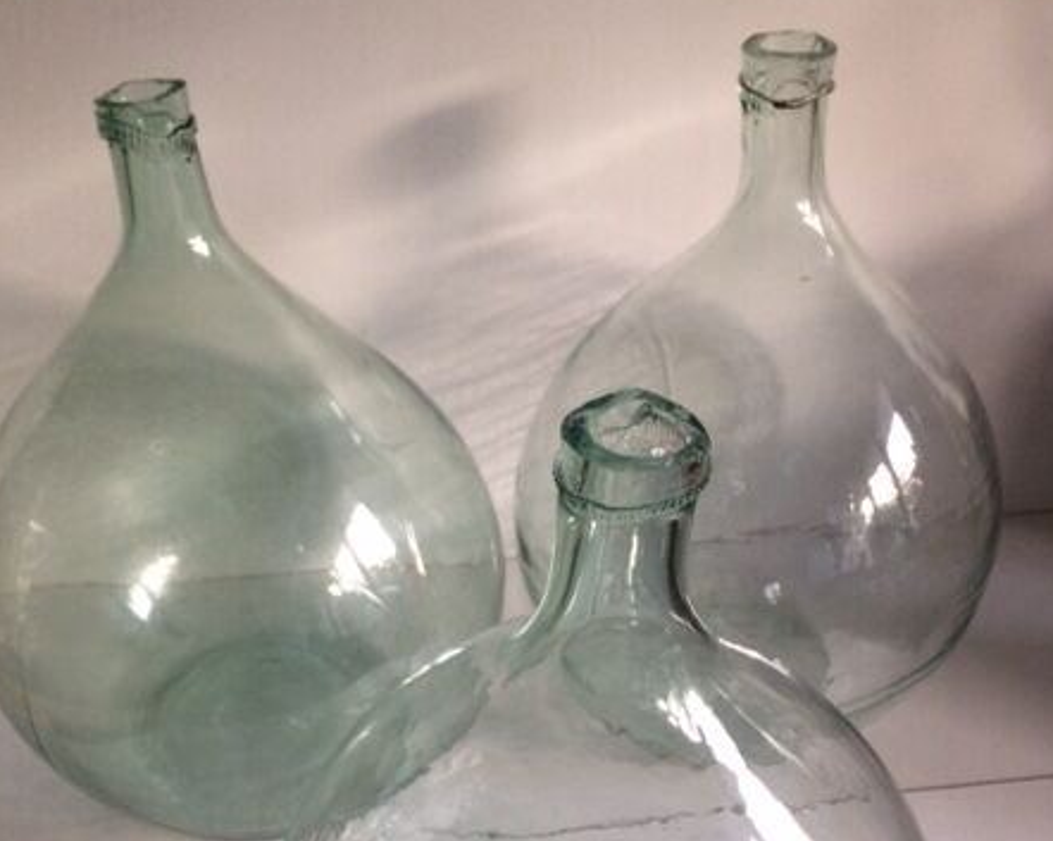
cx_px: 510
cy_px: 653
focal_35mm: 41
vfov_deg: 35.5
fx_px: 1277
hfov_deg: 44.8
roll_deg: +1.6
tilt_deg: -43.4
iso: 64
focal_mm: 4.15
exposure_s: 1/33
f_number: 2.2
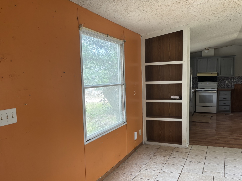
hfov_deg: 58.0
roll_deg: +0.9
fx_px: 217
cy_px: 99
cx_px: 142
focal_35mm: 31
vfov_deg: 45.4
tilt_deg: -7.5
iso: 125
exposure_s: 1/121
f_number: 1.6
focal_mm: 5.96
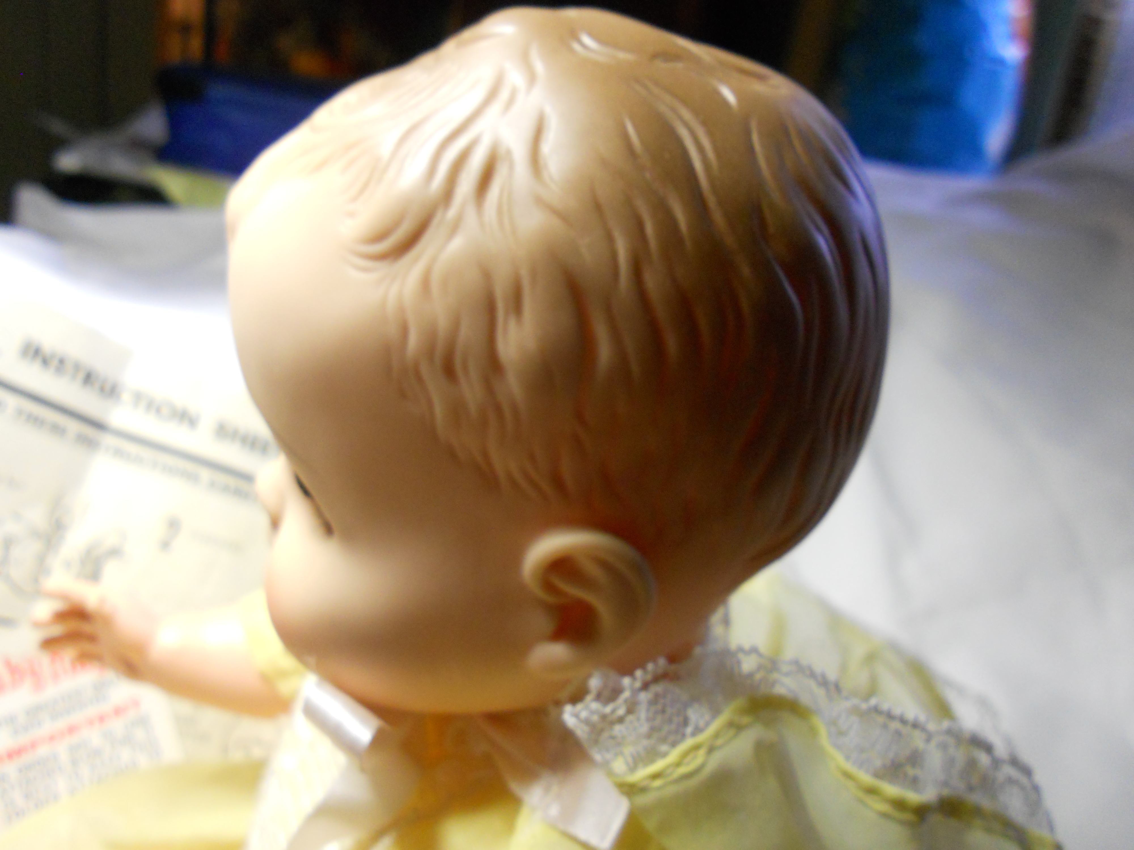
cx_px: 567
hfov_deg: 56.8
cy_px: 425
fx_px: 1048
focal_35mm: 32
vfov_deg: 44.2
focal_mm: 5.8
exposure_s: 1/30
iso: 400
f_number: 3.5
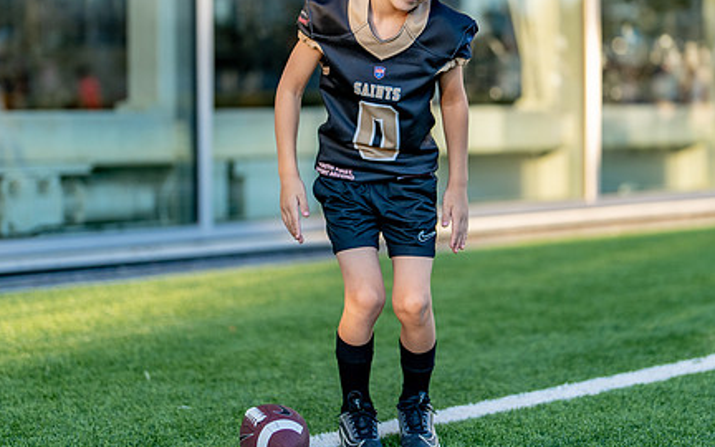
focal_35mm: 92
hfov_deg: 22.5
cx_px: 430
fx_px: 1793
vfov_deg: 14.2
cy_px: 129
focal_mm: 50
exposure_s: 1/2000
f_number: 1.2
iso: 200
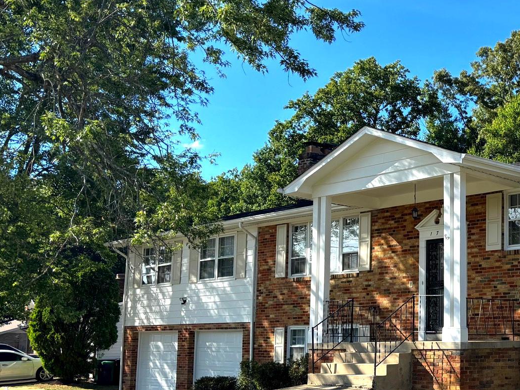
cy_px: 254
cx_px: 508
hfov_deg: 34.5
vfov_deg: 28.4
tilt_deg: +7.7
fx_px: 766
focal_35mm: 51
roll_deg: -0.2
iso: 50
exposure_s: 1/1590
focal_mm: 5.96
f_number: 1.6
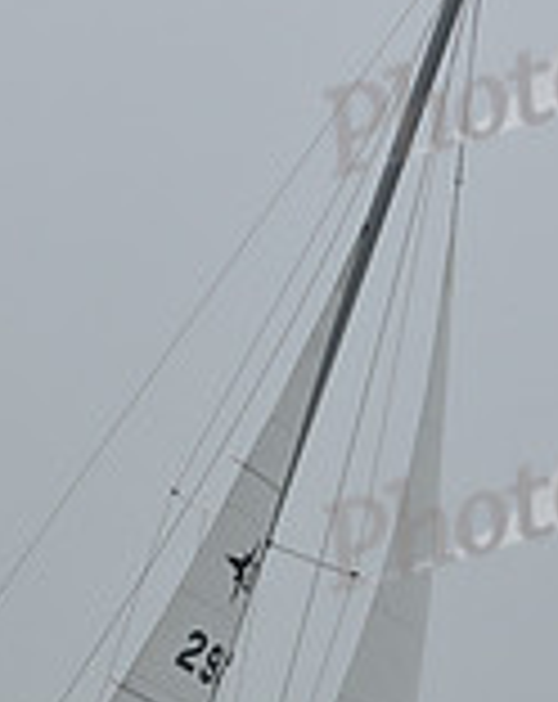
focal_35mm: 245
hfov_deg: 6.3
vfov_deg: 7.9
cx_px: 92
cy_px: 774
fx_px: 5078
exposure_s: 1/640
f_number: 9
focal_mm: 70
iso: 250
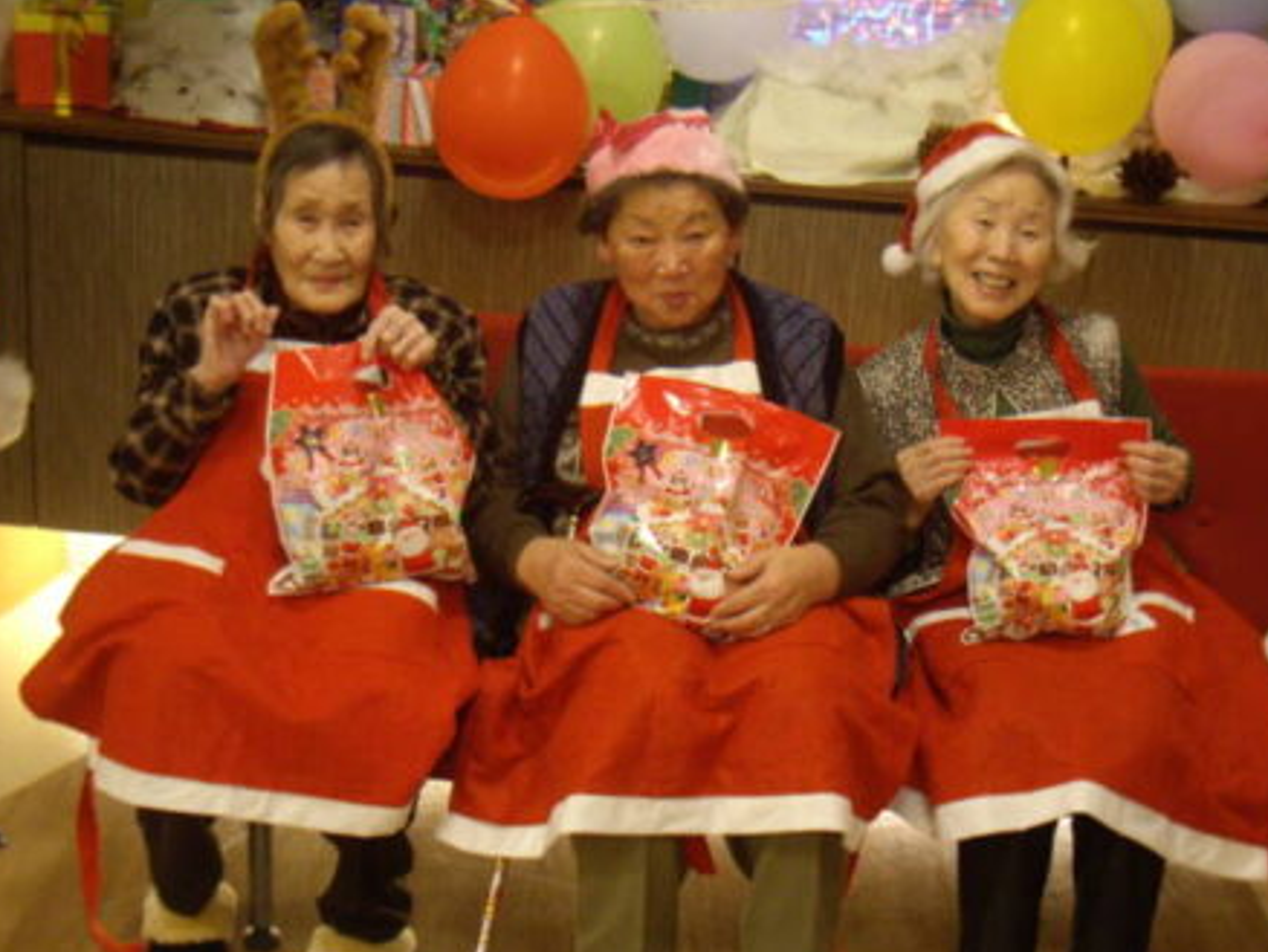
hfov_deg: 36.8
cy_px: 437
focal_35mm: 52
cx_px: 698
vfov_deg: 28.0
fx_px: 1906
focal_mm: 7.9
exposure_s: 1/50
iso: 400
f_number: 2.8
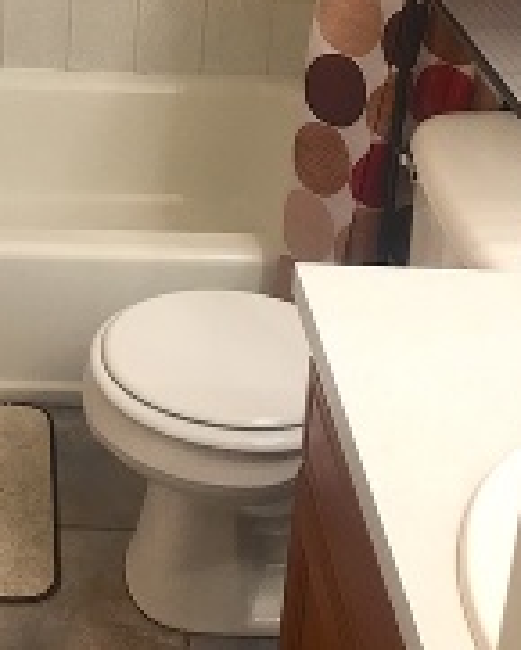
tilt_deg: -16.1
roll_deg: -1.5
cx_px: -50
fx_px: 1444
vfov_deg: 23.3
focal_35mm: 75
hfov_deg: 19.6
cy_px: -126
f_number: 2.2
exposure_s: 1/30
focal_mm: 4.15
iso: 25
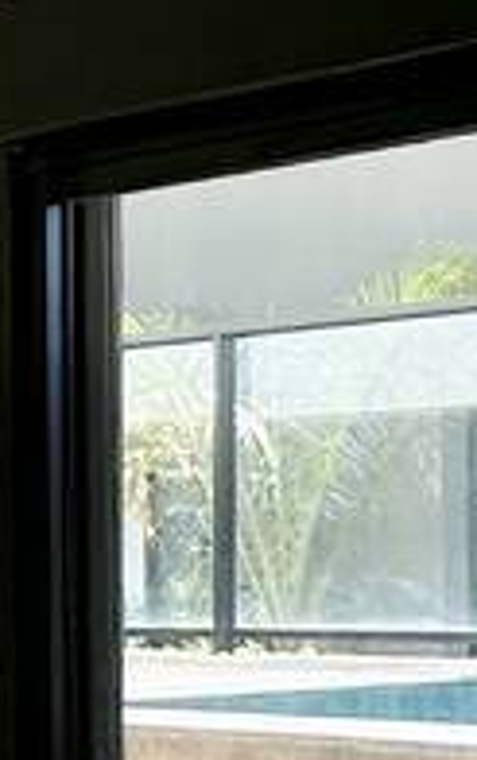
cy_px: 566
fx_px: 2261
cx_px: -729
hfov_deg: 10.2
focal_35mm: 109
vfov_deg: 19.0
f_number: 2.2
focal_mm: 2.22
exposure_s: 1/339
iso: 40
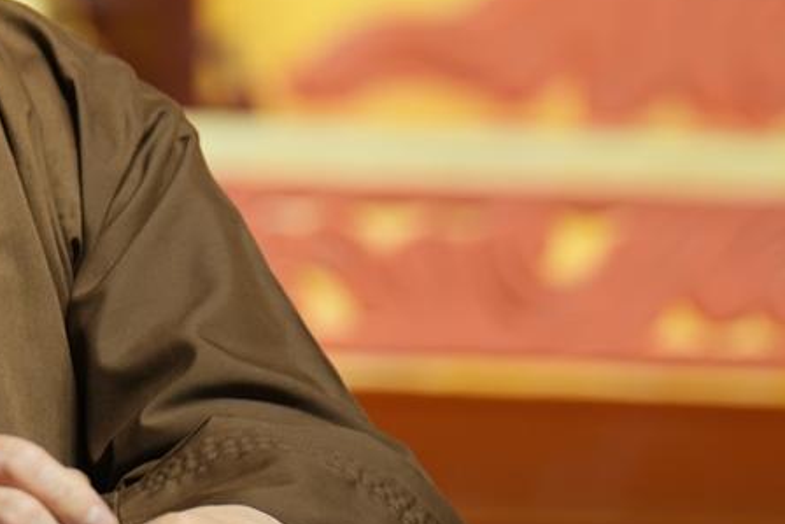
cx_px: -95
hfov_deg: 2.6
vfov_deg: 1.7
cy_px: -54
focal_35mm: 803
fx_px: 17515
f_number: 2.8
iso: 320
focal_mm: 200
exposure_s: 1/100
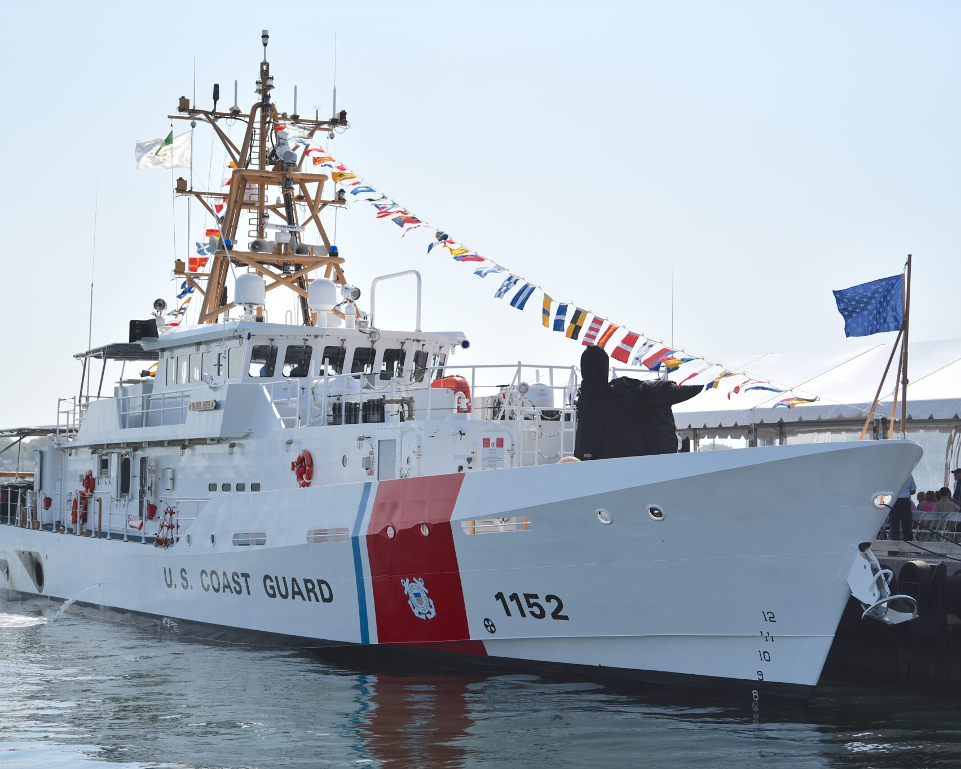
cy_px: 384
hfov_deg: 21.7
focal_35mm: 88
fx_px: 2503
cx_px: 437
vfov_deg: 17.5
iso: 100
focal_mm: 78
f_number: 2.8
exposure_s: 1/4000
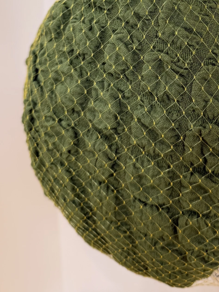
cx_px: 202
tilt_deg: -12.7
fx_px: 455
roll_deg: -1.3
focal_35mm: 54
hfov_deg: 26.1
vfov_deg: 32.1
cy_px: -15
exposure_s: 1/120
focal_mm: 6.76
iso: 100
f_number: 1.78
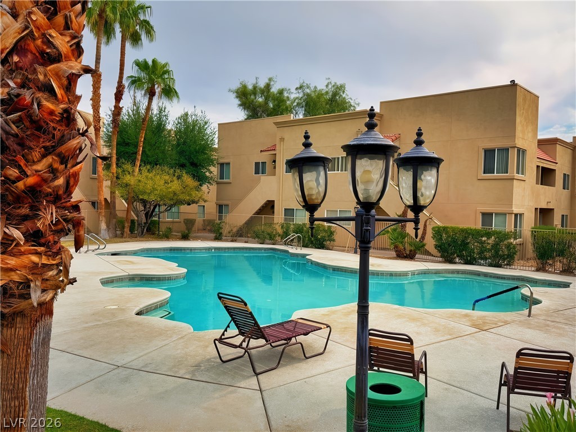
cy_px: 216
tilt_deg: -1.2
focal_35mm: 31
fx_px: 516
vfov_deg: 45.4
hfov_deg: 58.4
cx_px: 288
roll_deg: -1.0
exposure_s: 1/5714
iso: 80
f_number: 1.78
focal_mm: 6.76
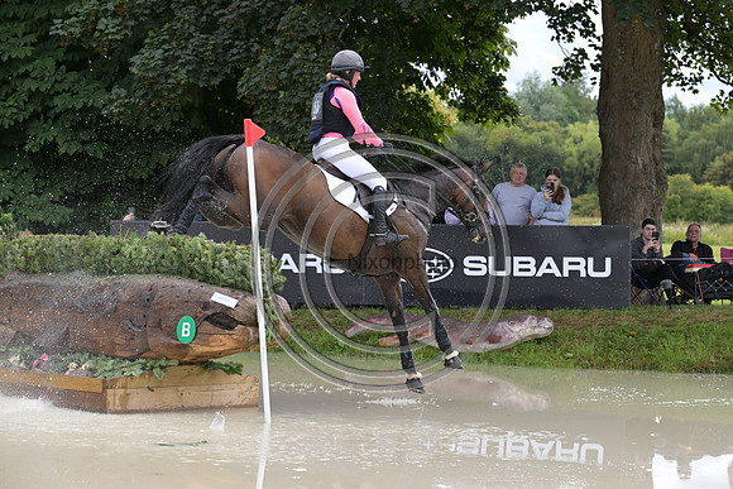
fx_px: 2240
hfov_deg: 18.6
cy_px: 244
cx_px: 366
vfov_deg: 12.5
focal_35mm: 110
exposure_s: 1/1250
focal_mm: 110
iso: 1100
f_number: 5.6
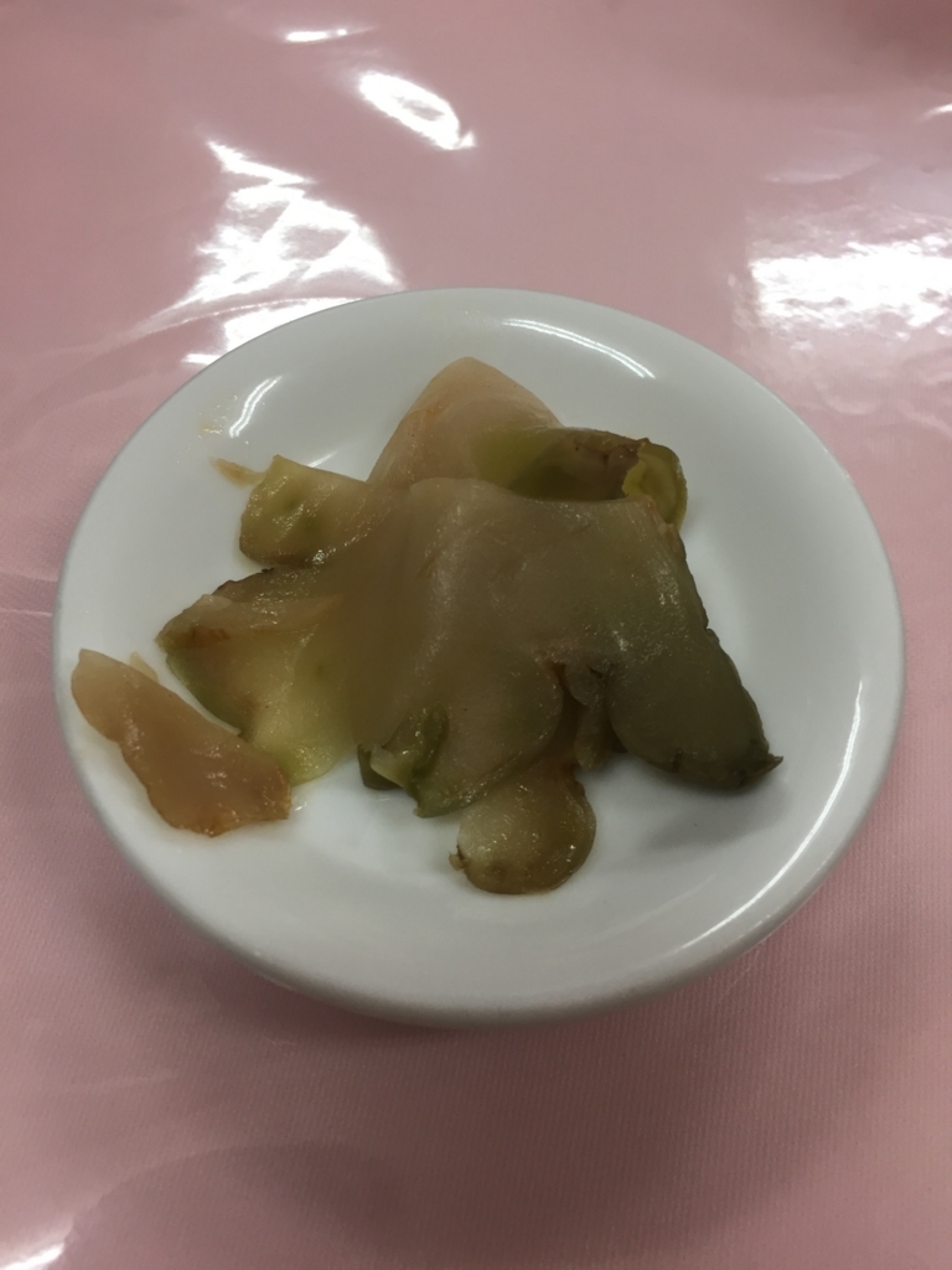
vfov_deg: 61.7
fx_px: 1063
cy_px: 635
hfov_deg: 48.2
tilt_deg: -60.3
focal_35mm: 29
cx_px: 476
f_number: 2.2
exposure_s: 1/30
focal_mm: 4.15
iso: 32
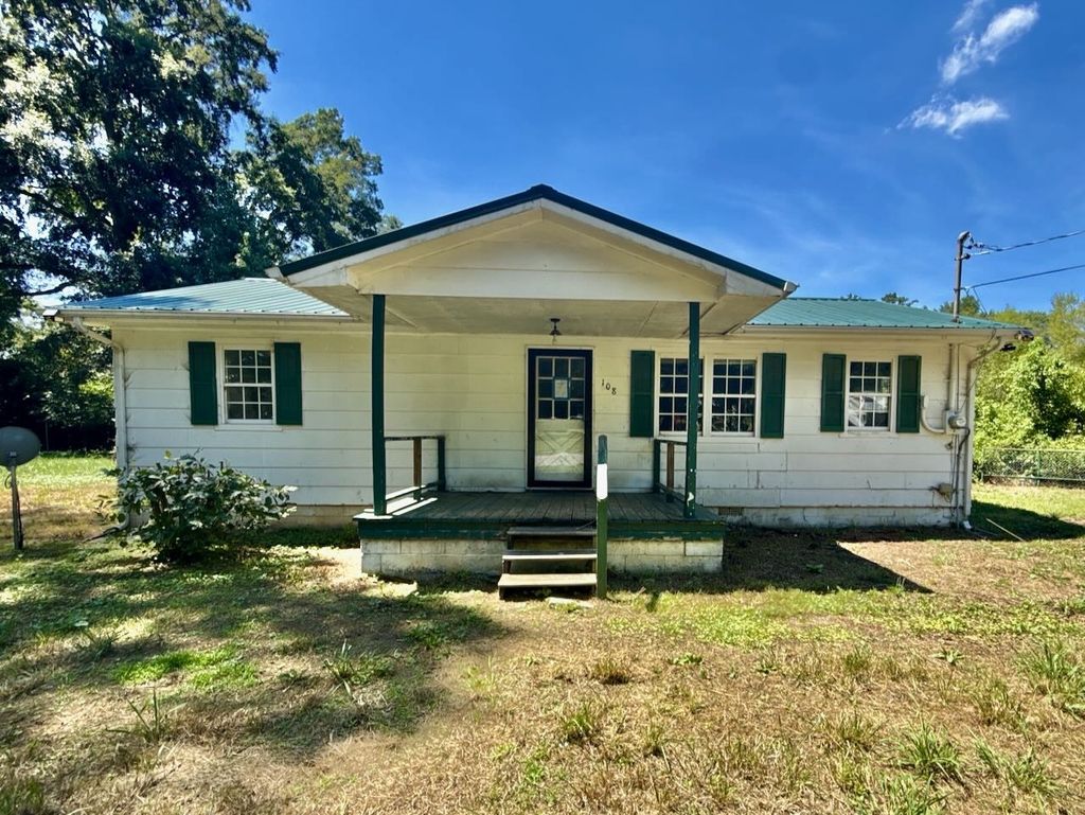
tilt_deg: -1.3
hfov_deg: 102.0
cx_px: 542
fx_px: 439
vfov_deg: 85.7
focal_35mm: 14
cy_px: 408
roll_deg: -1.8
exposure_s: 1/590
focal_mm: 2.22
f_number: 2.2
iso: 50
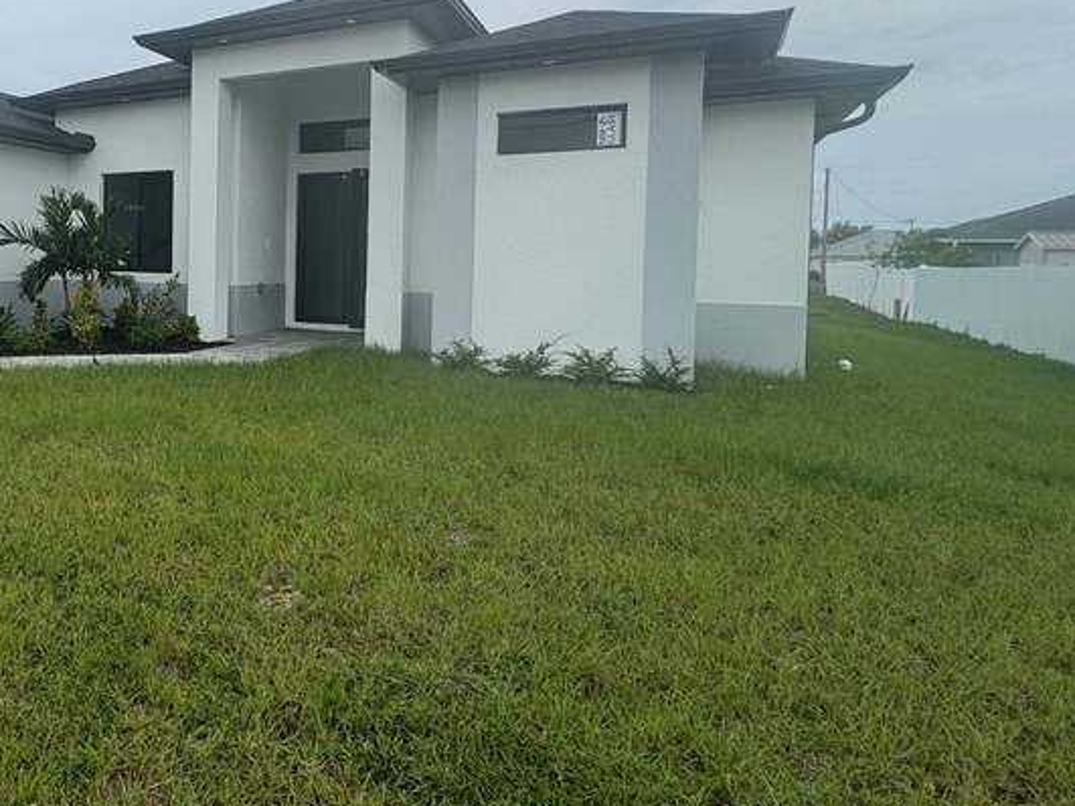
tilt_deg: -1.9
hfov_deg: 56.6
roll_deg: -1.6
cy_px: 281
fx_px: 838
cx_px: 113
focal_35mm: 27
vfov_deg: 50.6
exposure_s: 1/386
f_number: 2.2
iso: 40
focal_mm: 2.22
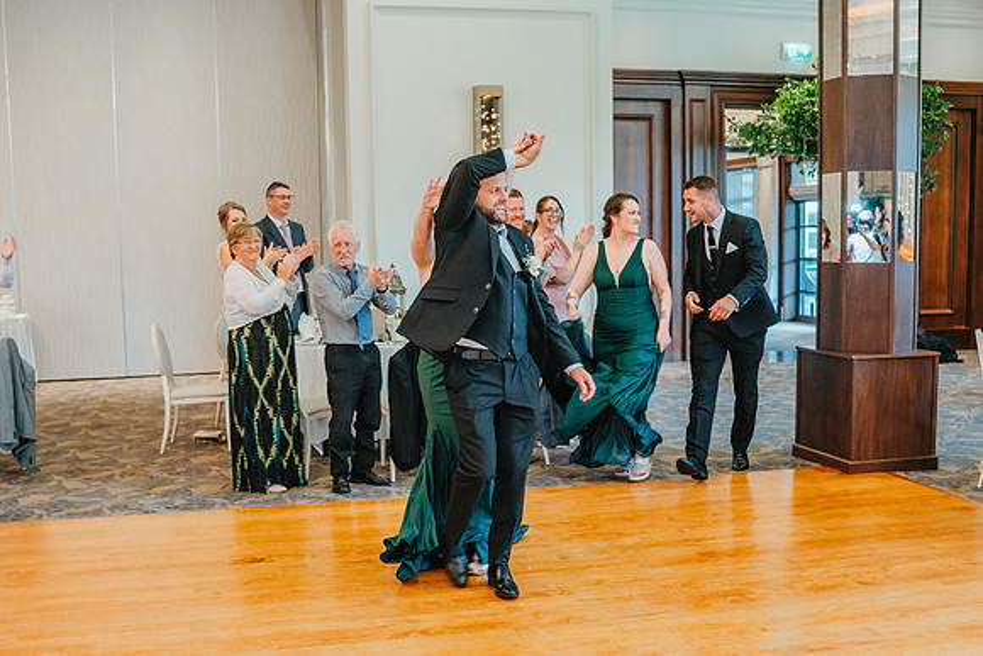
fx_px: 1186
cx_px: 492
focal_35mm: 43
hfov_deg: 45.0
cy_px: 407
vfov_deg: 30.8
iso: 1600
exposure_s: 1/125
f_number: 2.8
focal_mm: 35
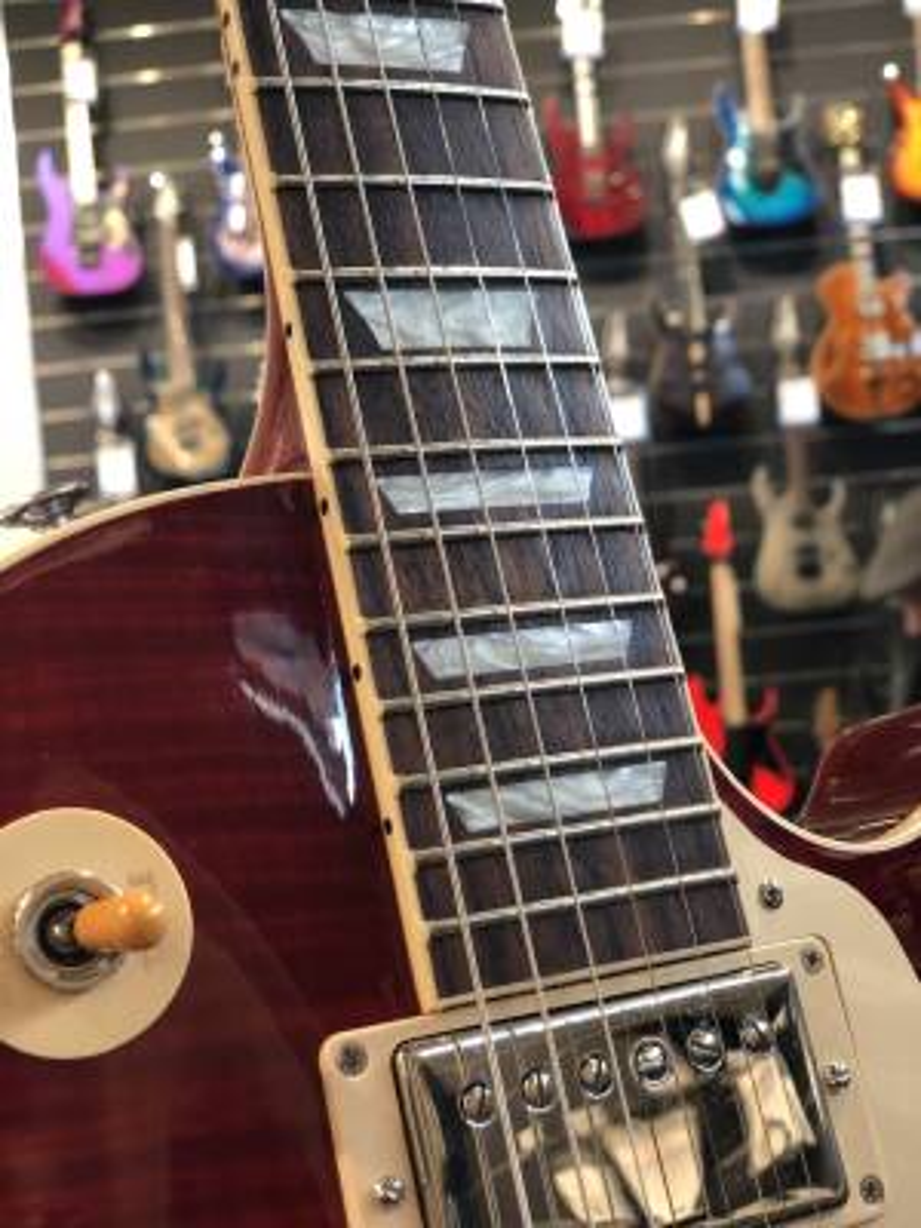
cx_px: 460
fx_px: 1845
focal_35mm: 52
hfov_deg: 28.0
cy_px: 614
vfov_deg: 36.8
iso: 100
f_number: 2.4
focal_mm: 6
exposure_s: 1/40
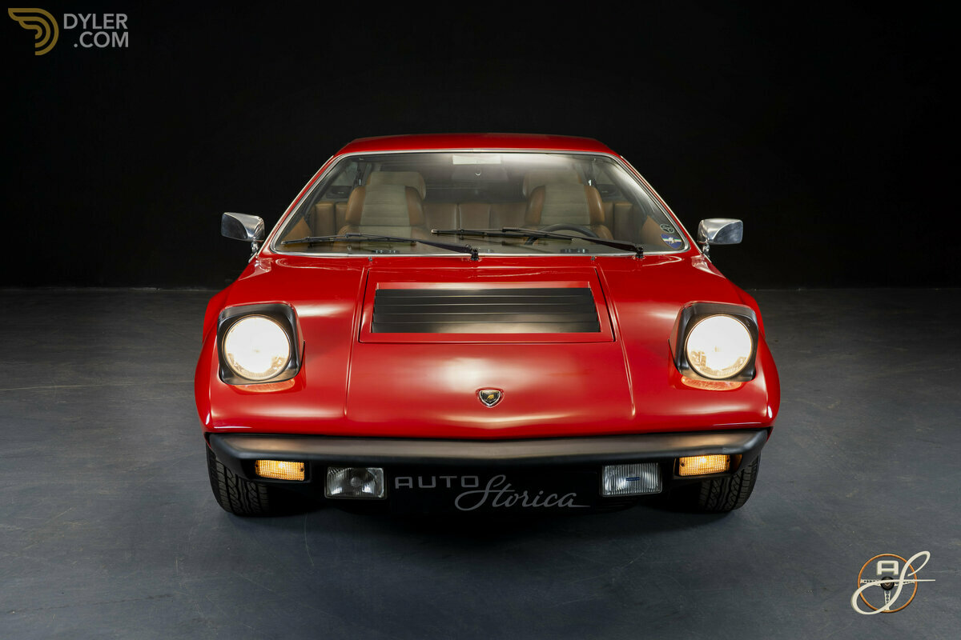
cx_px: 480
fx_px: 1228
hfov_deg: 42.7
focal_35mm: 46
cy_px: 320
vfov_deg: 29.2
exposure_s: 1/4
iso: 250
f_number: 7.1
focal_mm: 46
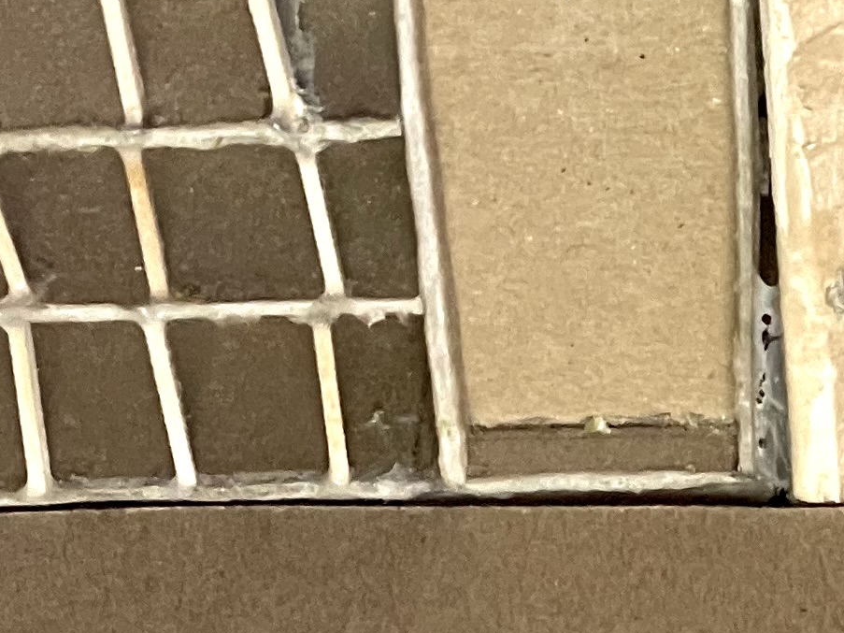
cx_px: 1199
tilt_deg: -37.4
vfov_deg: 6.4
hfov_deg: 8.6
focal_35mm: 227
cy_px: -374
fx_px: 5534
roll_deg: -1.3
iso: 160
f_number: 2
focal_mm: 6
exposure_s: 1/60
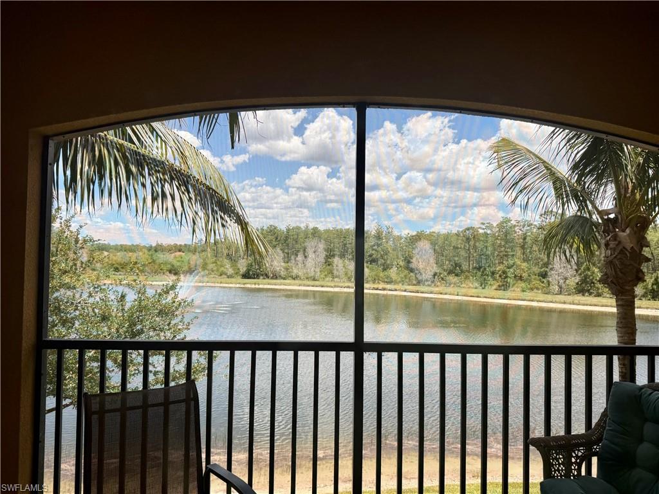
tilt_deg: +1.8
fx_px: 457
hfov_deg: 71.6
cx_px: 330
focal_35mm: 24
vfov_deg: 56.8
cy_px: 247
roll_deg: -1.8
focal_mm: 6.76
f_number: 1.78
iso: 80
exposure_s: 1/1689
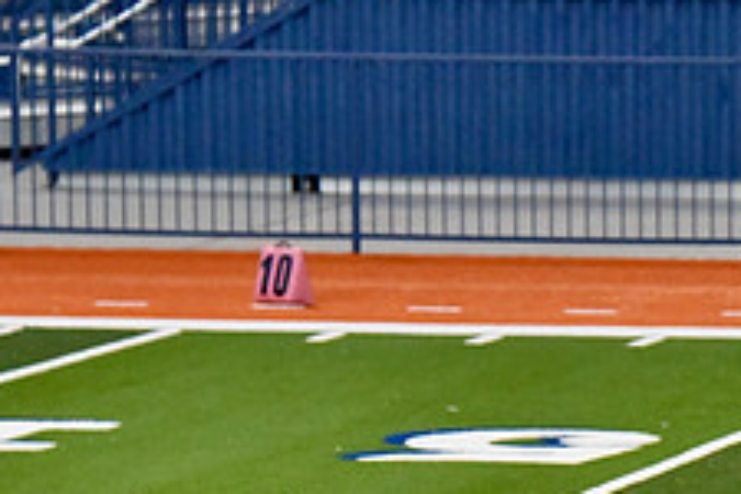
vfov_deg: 2.2
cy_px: 565
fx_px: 12720
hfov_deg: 3.3
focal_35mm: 618
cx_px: 734
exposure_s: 1/1000
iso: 12800
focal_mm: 240
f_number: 5.6
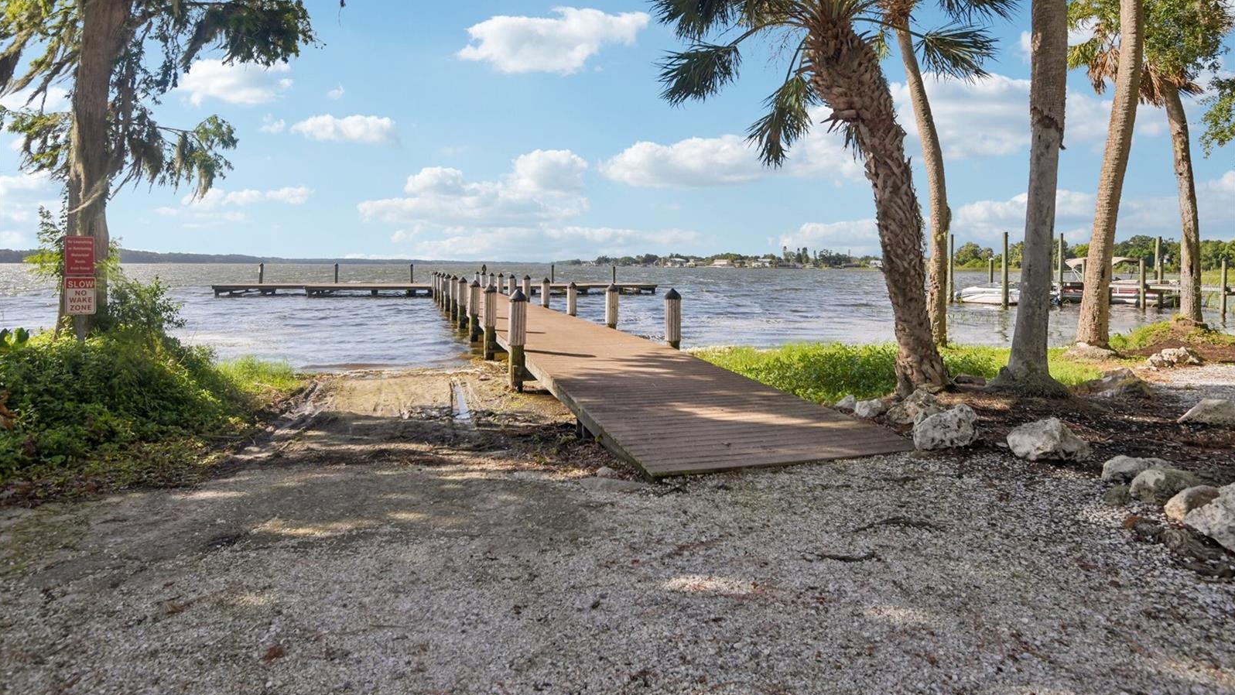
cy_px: 288
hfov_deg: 83.8
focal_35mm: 21
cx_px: 618
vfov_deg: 53.3
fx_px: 688
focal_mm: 20
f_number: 8
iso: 400
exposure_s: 1/1250
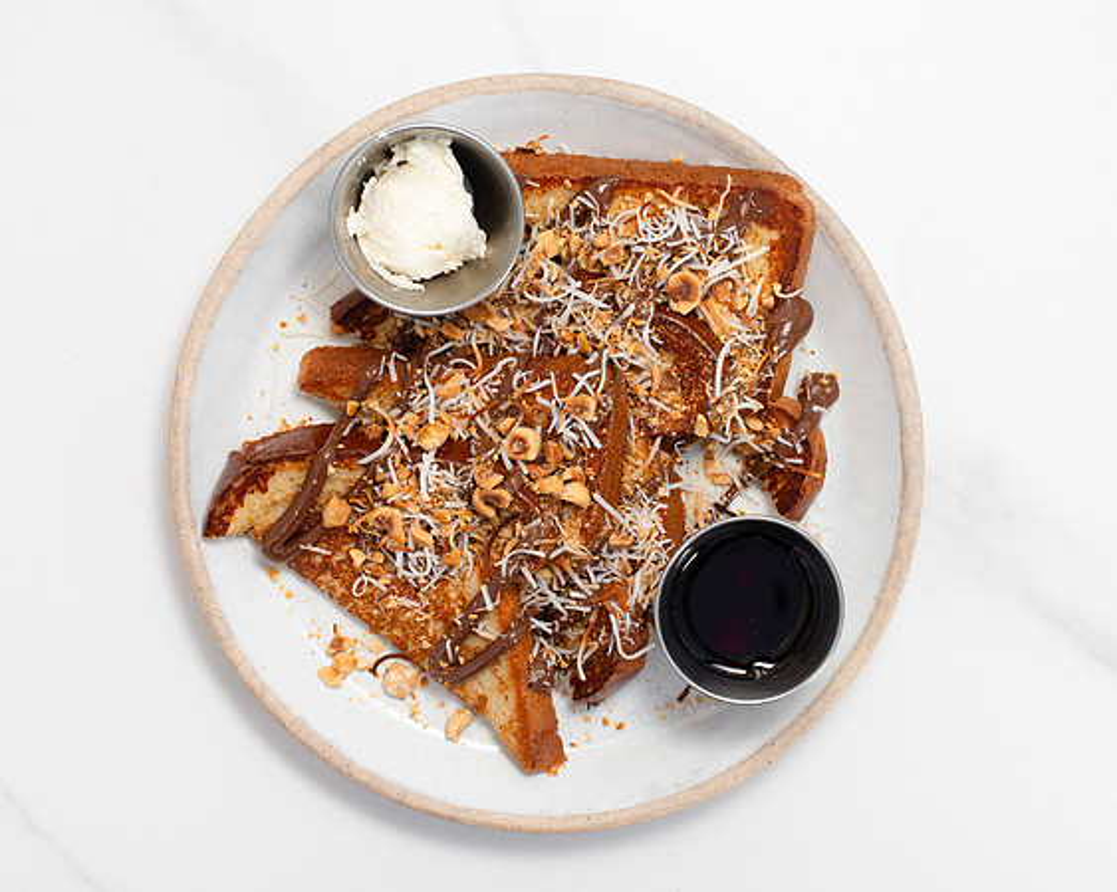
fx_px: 2118
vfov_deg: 23.8
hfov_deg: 29.6
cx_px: 558
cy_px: 384
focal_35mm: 64
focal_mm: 50
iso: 200
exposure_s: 1/200
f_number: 9
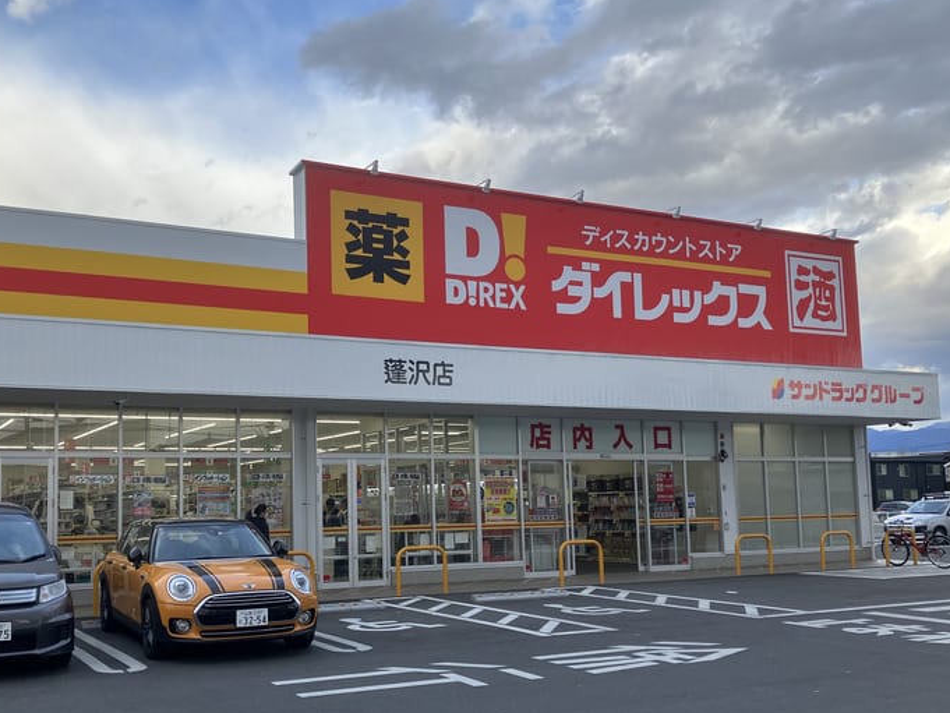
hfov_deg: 49.9
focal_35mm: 37
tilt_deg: +3.4
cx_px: 386
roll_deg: +0.6
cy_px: 421
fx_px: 1016
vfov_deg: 38.5
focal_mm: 3.99
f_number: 1.8
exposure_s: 1/422
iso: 32
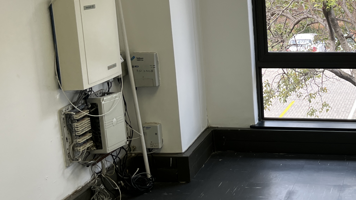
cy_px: 69
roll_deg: +2.2
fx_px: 538
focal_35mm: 57
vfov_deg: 21.0
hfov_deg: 34.7
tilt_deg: -10.4
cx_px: 314
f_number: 1.6
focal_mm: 5.1
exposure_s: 1/128
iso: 32
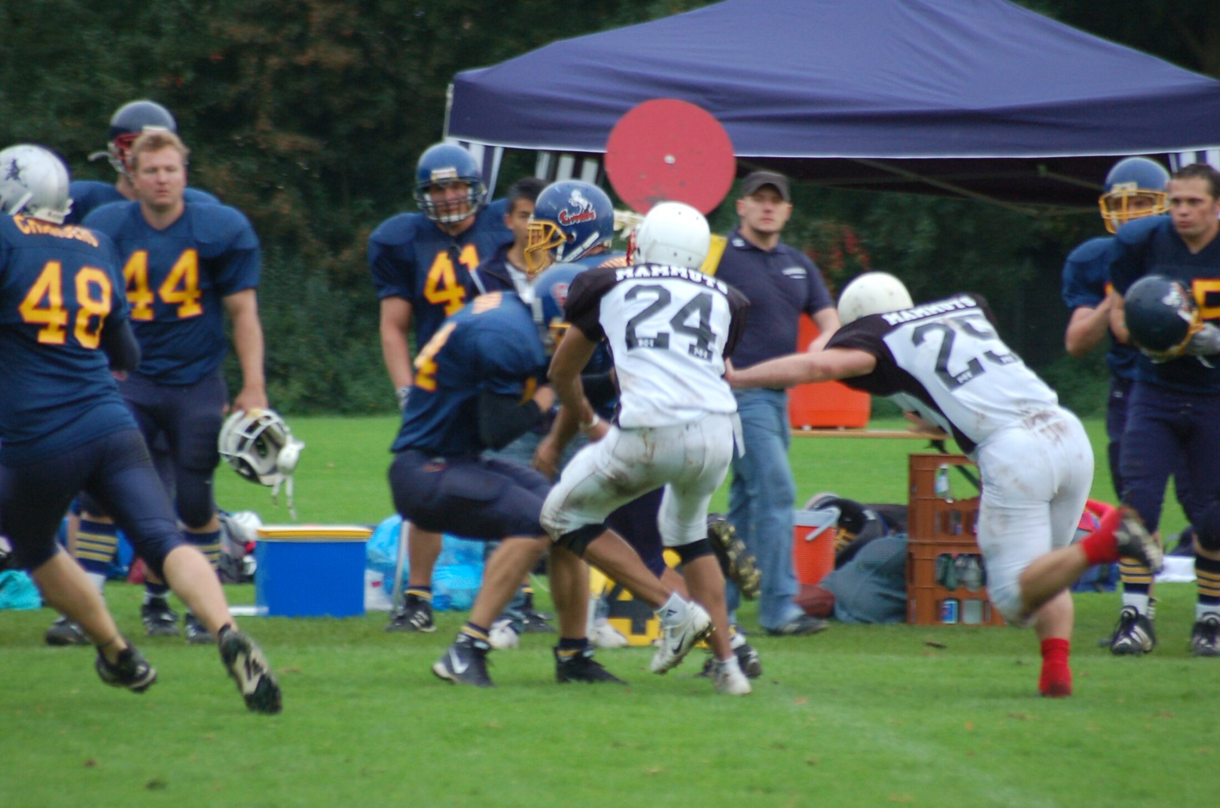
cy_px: 404
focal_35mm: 450
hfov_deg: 4.6
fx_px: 15221
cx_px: 610
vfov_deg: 3.0
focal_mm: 300
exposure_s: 1/160
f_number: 5.6
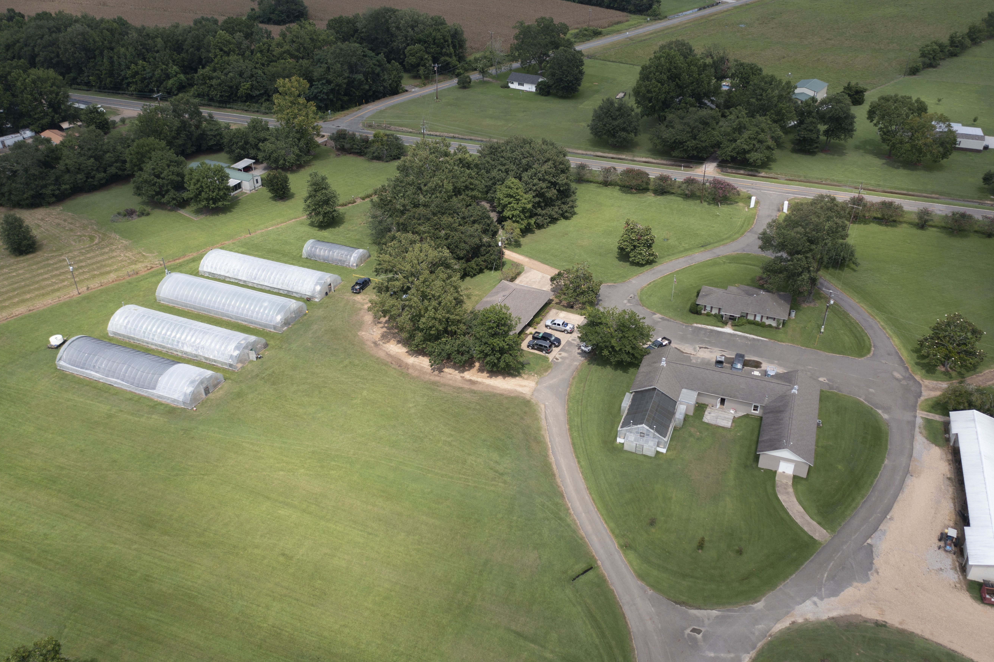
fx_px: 800
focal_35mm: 29
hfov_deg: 63.7
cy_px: 329
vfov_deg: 44.9
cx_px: 504
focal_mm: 10.26
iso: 100
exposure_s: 1/100
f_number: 2.8
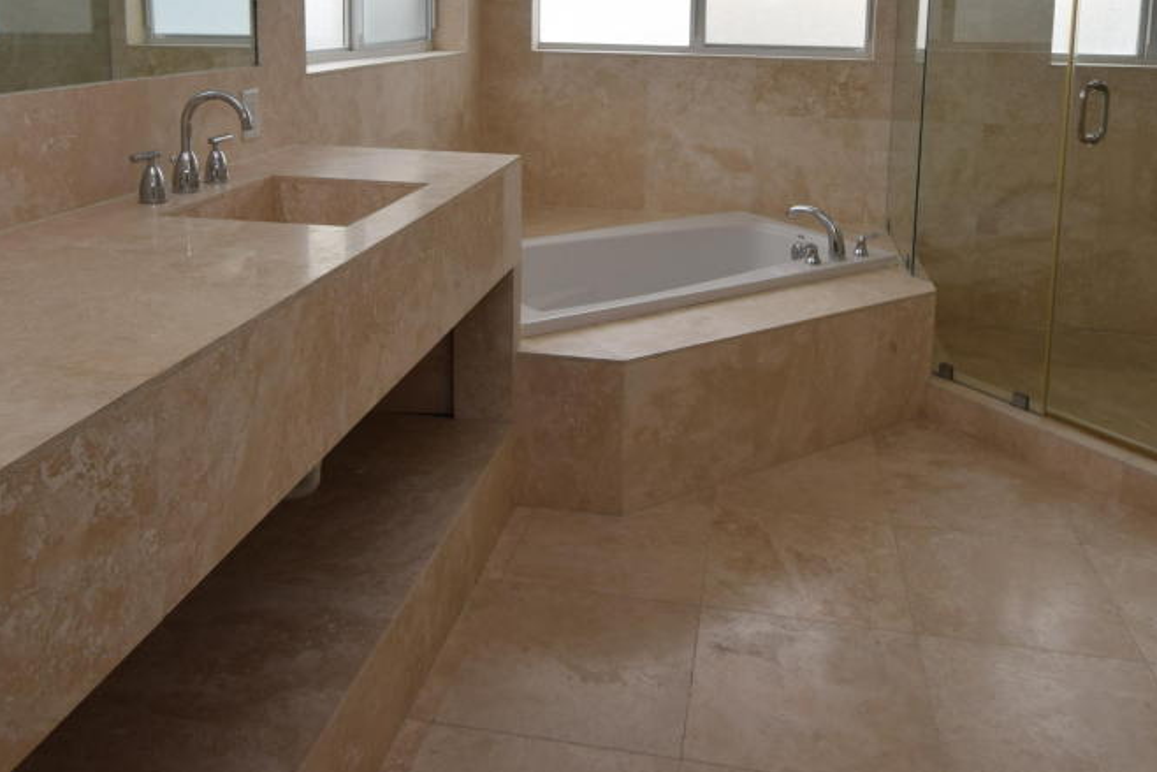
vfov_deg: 42.5
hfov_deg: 63.8
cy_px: 123
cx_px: 601
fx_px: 928
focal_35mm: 29
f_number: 5.6
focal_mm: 11
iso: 200
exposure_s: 1/125
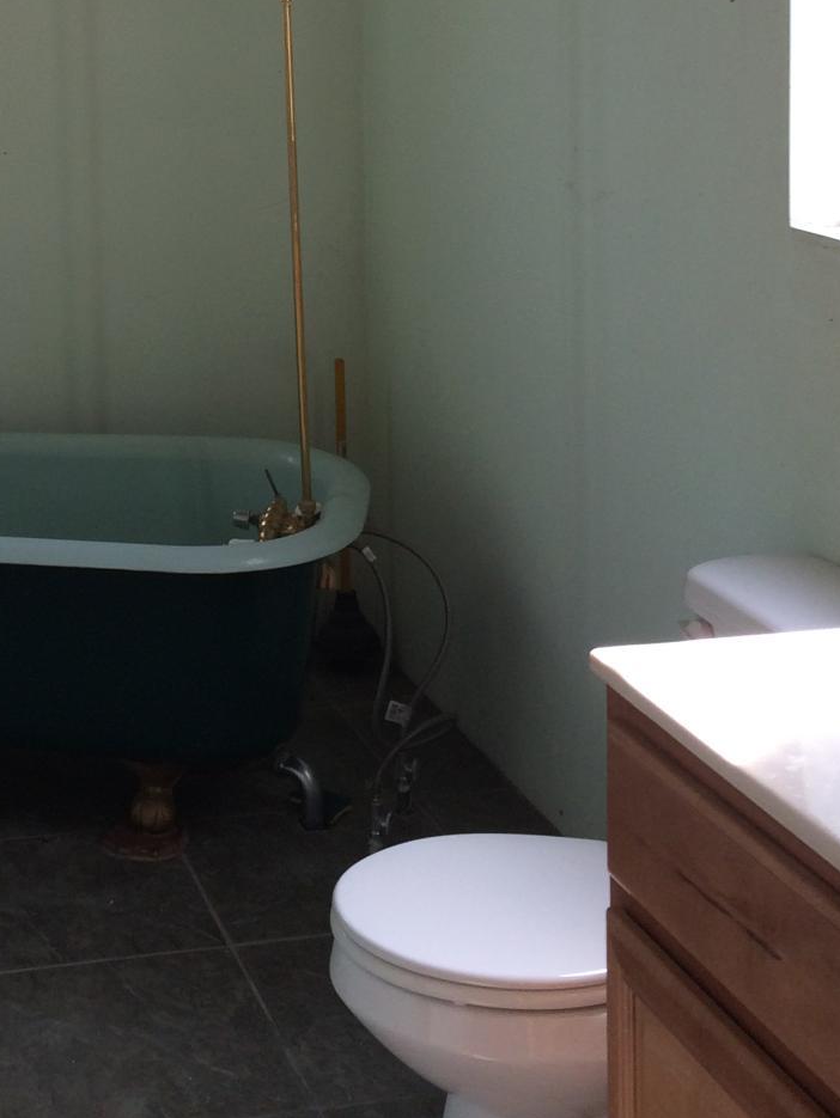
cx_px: 103
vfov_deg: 29.4
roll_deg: +2.8
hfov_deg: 23.1
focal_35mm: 62
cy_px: 41
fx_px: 2005
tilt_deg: -3.0
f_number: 2.2
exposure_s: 1/120
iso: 50
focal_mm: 4.15
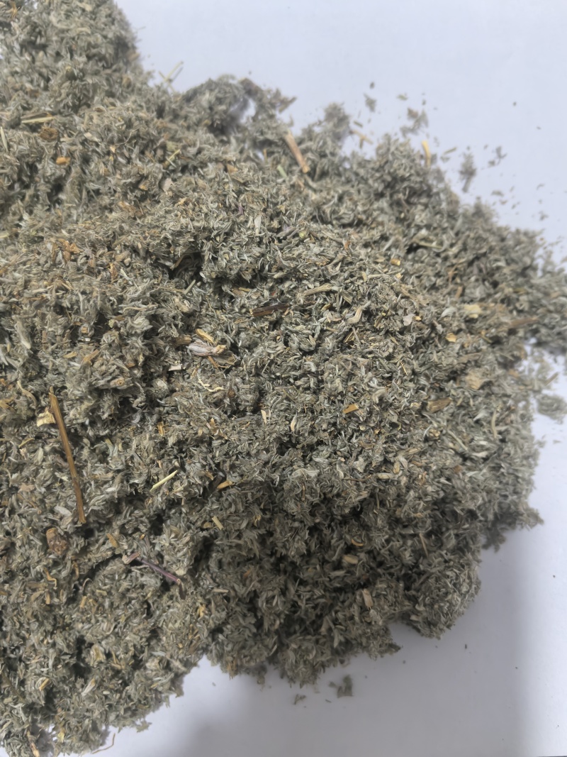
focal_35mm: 27
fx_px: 590
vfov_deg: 65.3
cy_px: 378
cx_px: 284
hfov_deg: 51.3
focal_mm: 5.75
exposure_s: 1/100
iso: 400
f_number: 2
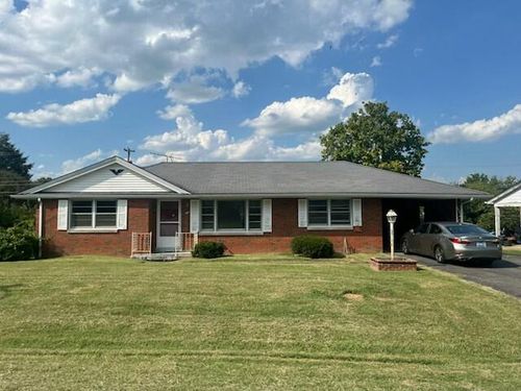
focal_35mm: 26
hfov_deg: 67.3
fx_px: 391
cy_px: 196
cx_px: 260
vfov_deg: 53.1
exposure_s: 1/4149
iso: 50
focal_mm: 5.1
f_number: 1.6
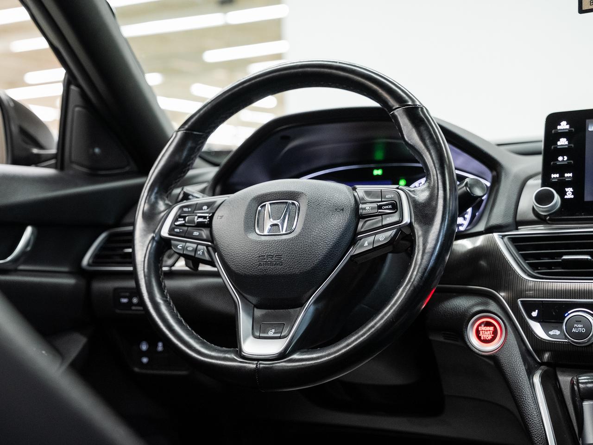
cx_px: 252
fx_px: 920
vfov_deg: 27.2
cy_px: 198
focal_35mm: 54
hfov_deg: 35.7
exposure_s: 1/40
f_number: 4
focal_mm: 44.4
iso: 1000
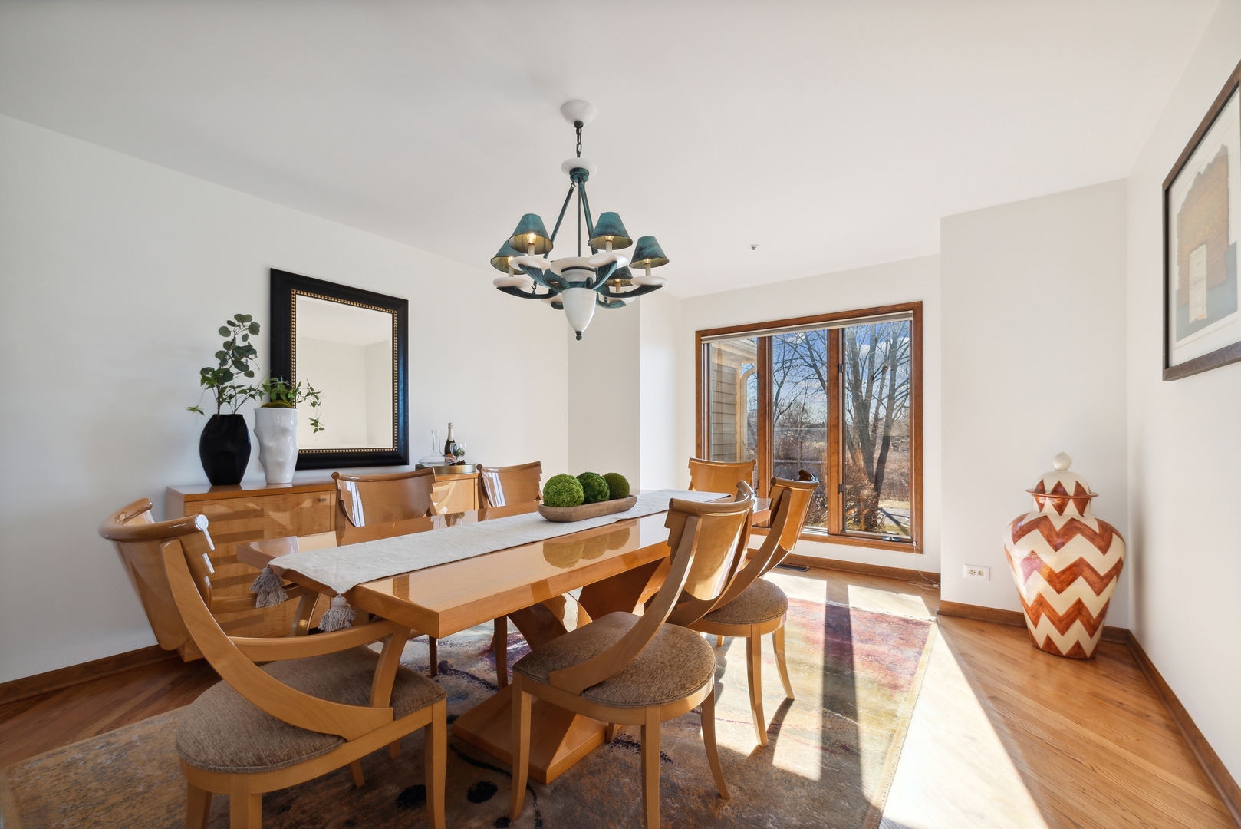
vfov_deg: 77.4
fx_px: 517
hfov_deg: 100.4
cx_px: 620
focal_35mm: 15
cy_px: 414
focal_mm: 15
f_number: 9.5
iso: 200
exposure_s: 1/60
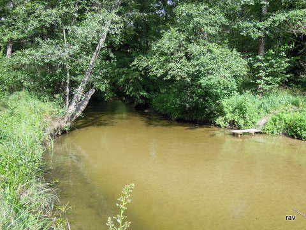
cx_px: 153
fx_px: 274
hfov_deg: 58.4
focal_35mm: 31
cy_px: 115
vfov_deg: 45.4
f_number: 3
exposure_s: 1/500
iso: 160
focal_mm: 5.5
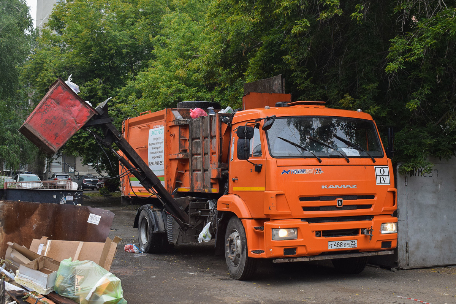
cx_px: 228
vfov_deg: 31.9
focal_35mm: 42
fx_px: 532
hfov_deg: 46.4
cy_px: 152
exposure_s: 1/640
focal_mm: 28
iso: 800
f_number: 6.3
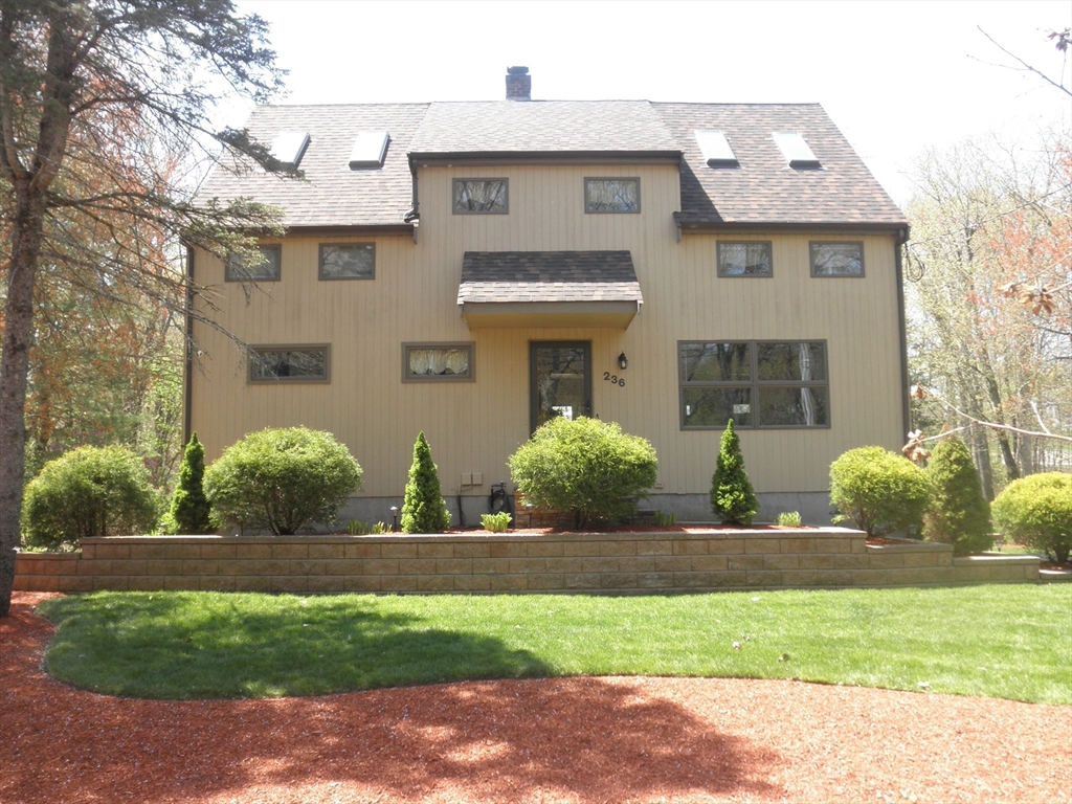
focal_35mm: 28
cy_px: 402
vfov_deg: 49.7
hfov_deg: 63.4
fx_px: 867
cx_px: 536
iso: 64
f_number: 3
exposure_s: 1/160
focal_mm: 5
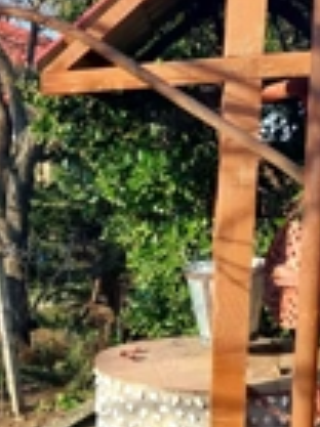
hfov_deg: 19.8
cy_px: 353
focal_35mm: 69
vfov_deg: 27.5
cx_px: -77
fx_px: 852
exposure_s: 1/381
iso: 40
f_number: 1.8
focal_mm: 5.23
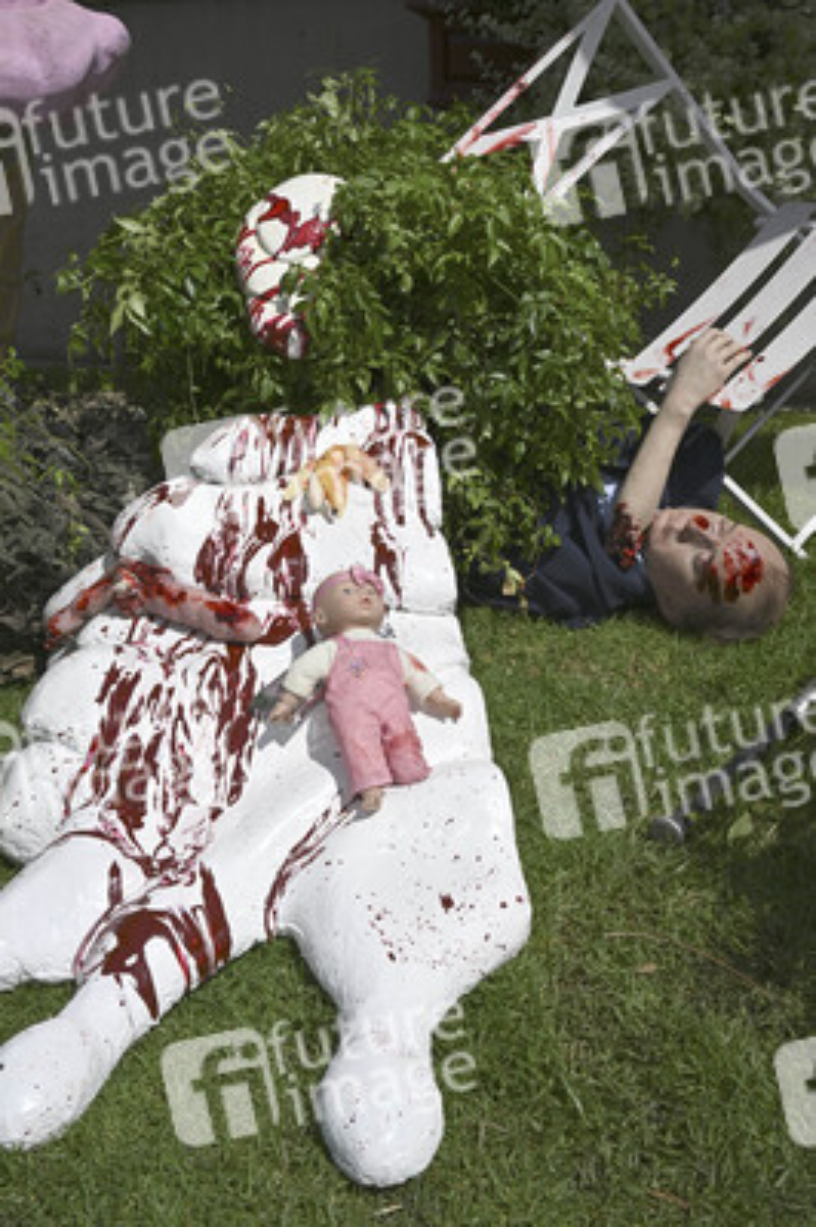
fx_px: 1192
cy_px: 614
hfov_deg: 37.8
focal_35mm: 35
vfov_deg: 54.5
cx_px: 408
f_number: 14
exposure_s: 1/320
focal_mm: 35
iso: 100
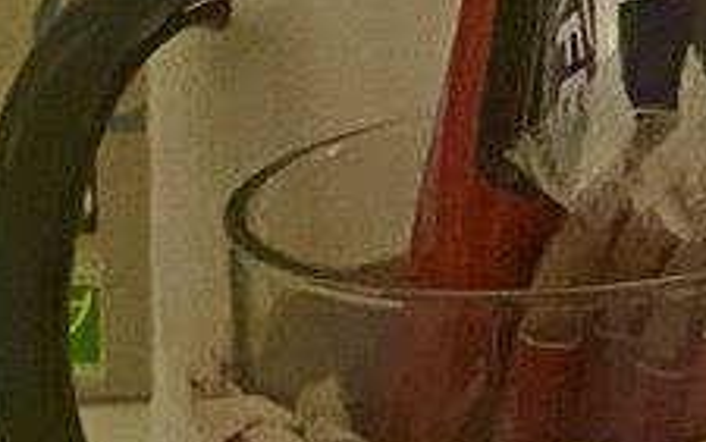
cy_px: -661
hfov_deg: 10.3
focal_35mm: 196
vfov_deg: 6.4
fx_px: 3774
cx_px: 1117
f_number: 1.8
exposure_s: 1/33
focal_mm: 4.25
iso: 500
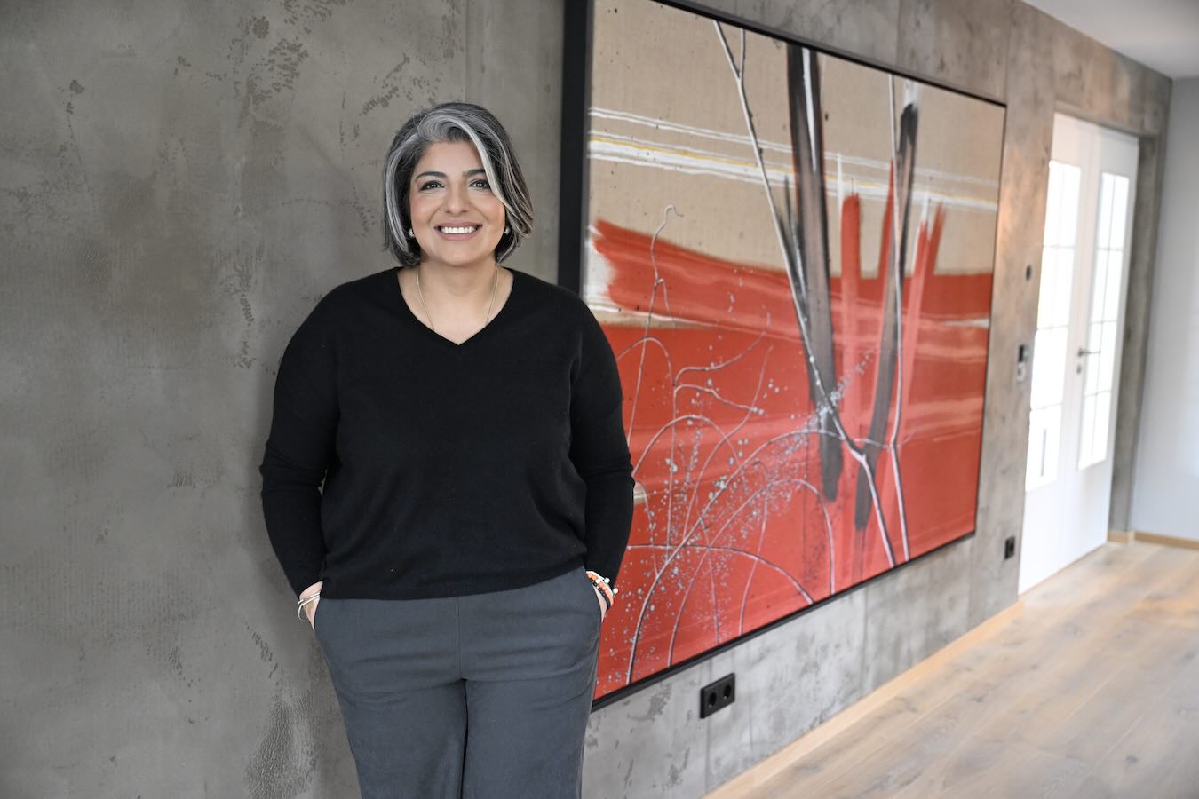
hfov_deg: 55.1
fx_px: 1149
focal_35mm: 34
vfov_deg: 38.4
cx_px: 600
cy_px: 400
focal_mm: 34.5
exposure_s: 1/30
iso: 3200
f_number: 2.8
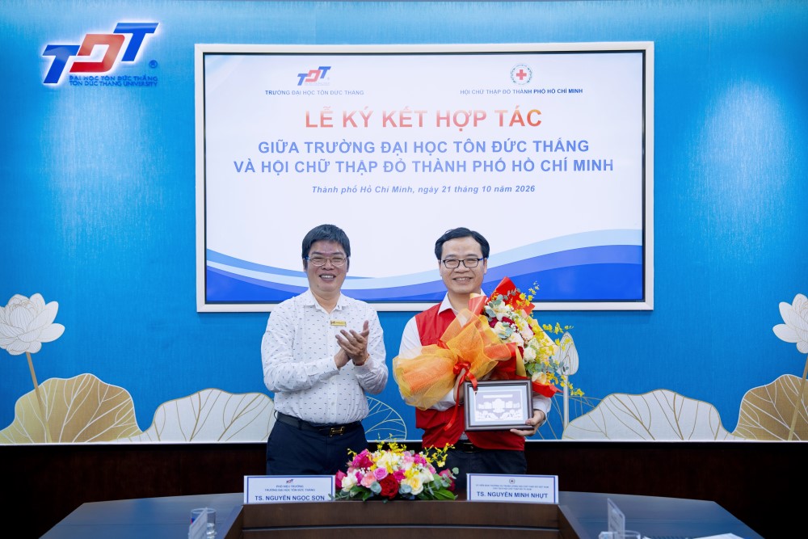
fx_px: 1571
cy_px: 270
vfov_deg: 19.5
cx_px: 404
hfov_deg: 28.8
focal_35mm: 70
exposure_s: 1/100
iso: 250
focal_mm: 70
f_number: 2.8
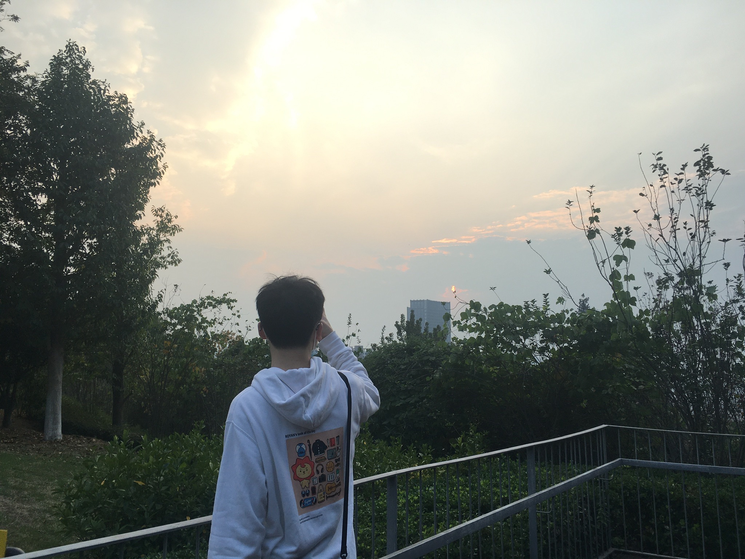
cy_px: 280
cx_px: 372
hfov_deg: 61.7
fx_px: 624
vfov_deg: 48.2
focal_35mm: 29
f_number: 2.2
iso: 25
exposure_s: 1/409
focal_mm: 4.15
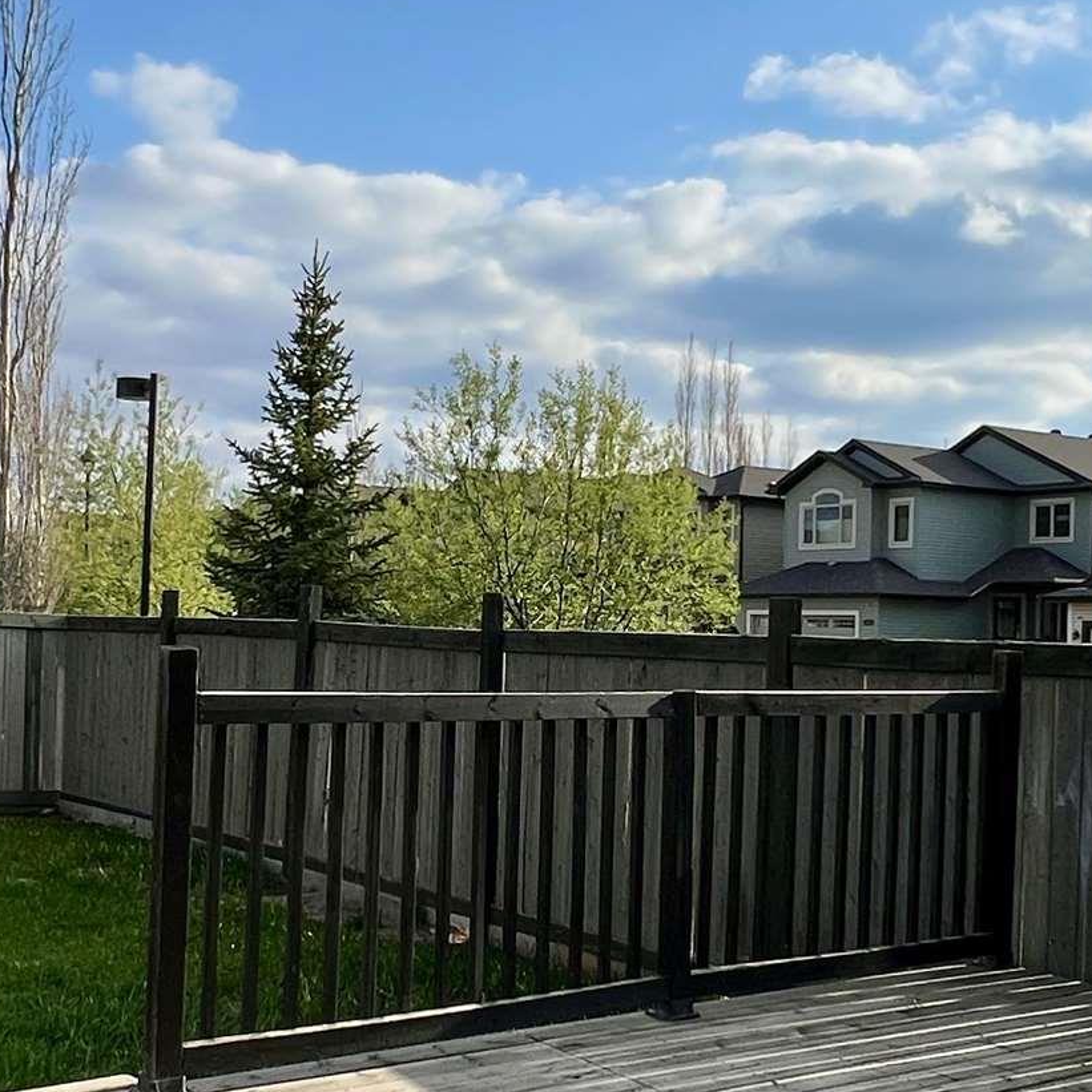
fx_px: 1535
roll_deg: -1.4
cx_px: 515
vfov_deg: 39.2
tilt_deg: +1.0
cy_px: 582
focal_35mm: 43
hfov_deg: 39.2
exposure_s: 1/1876
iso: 32
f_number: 1.8
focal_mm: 1.57
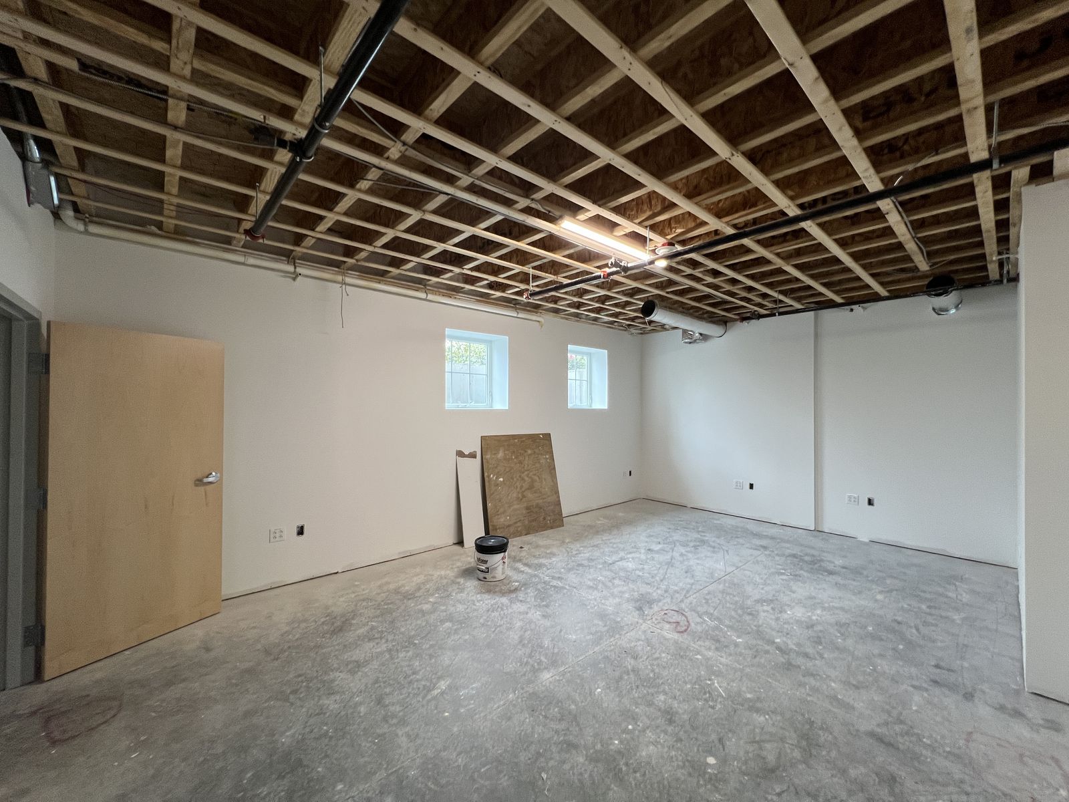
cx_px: 534
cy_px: 401
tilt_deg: +0.7
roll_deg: +0.1
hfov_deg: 106.2
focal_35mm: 13
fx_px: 401
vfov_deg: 89.9
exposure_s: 1/120
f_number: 1.8
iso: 250
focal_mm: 1.57
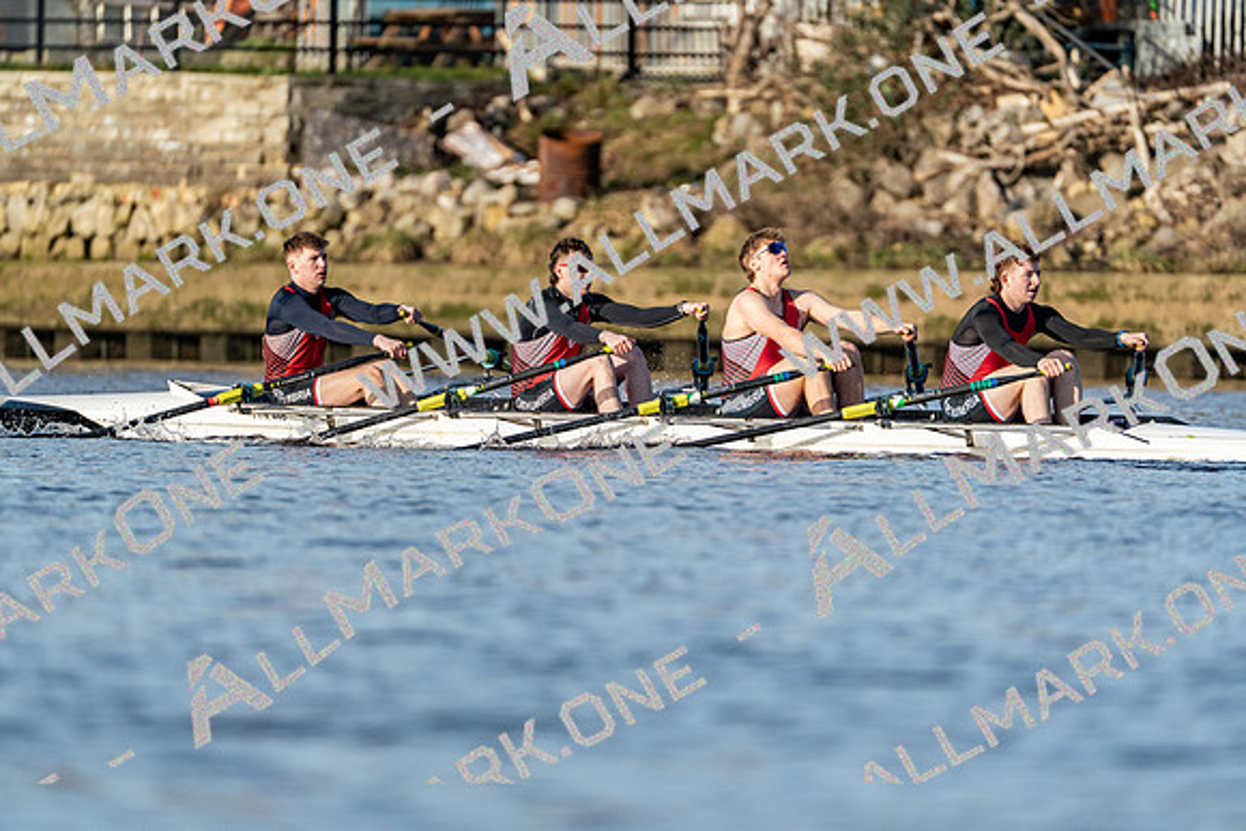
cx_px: 623
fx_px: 20771
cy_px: 416
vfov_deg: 2.3
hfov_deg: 3.4
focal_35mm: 600
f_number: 6.3
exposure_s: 1/2000
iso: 500
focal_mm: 600
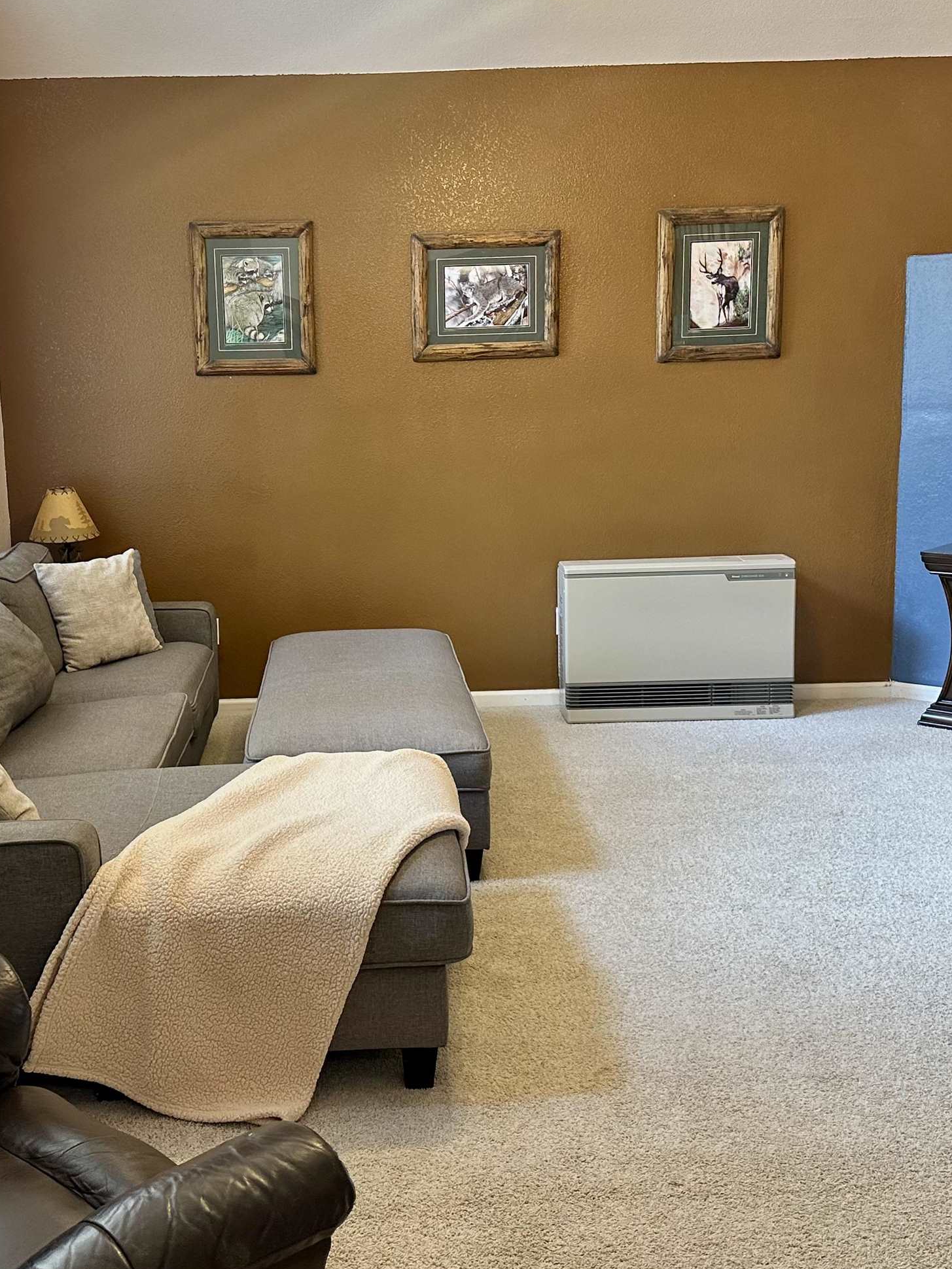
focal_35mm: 38
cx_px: 372
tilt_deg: -10.6
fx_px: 1393
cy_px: 597
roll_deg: +2.1
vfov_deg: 49.0
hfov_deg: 37.5
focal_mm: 6.86
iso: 200
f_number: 1.78
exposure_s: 1/120
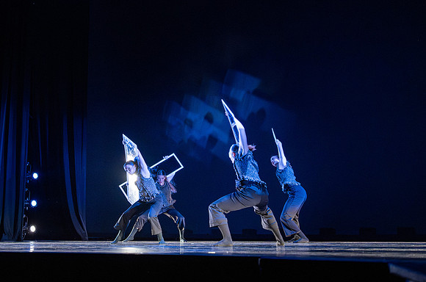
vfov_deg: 24.9
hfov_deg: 37.0
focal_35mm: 54
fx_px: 632
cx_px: 155
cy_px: 73
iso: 4000
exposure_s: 1/200
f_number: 2.8
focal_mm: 33
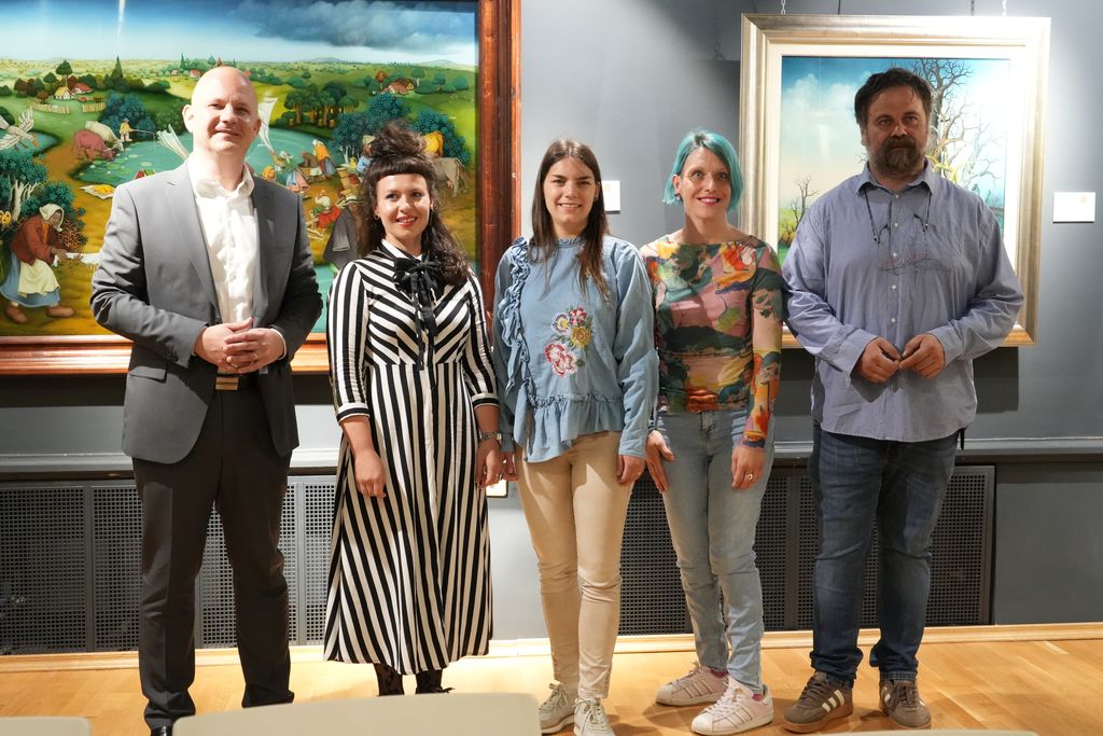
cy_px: 368
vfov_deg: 32.6
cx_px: 552
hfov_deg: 47.4
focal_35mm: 41
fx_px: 1256
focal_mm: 41
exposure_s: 1/50
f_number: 8
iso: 10000
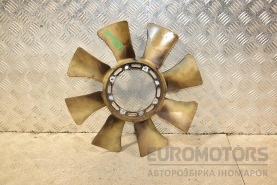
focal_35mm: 45
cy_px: 92
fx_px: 346
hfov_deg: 43.6
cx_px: 138
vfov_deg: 29.9
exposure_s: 1/200
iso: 800
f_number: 5.6
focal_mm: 30
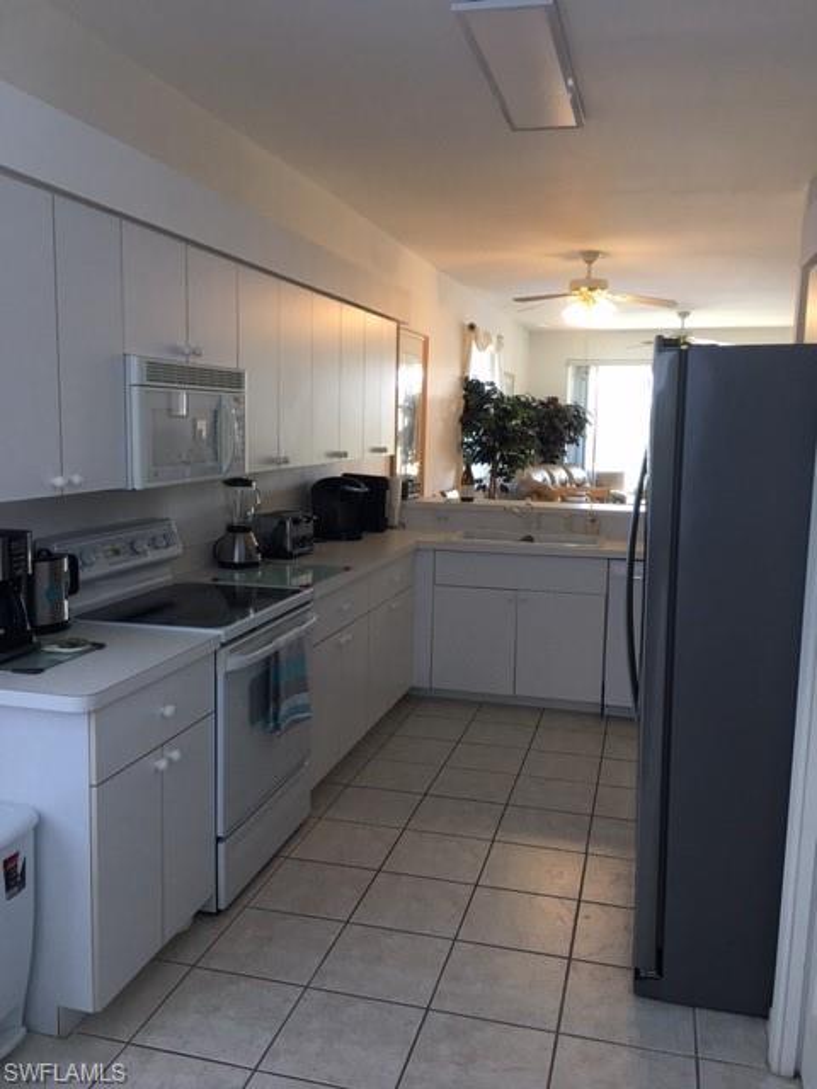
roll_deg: -0.8
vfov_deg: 61.7
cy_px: 544
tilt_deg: -8.2
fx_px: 913
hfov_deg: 48.2
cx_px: 408
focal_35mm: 29
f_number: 2.2
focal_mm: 4.15
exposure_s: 1/15
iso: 25
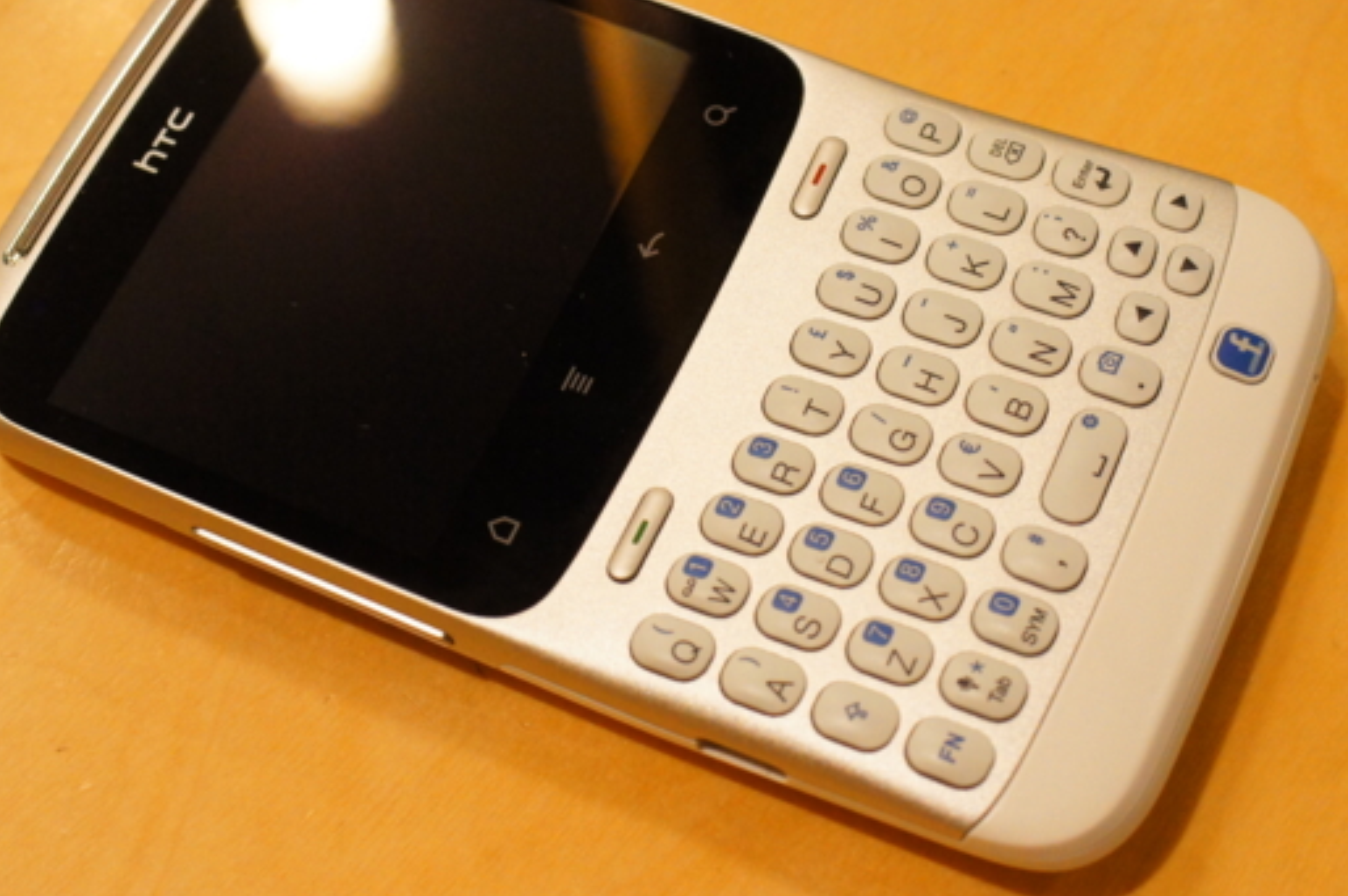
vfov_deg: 24.1
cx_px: 653
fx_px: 2095
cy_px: 403
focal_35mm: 56
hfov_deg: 35.7
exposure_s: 1/15
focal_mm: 30
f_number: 8
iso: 1600
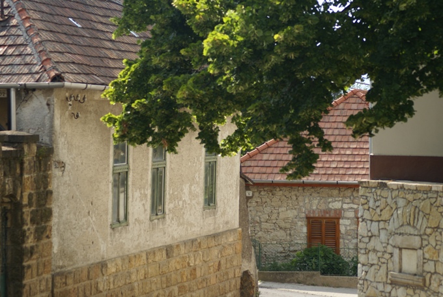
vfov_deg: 9.2
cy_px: 148
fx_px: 1848
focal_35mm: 150
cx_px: 222
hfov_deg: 13.7
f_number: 6.3
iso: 100
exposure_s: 1/200
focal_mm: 100
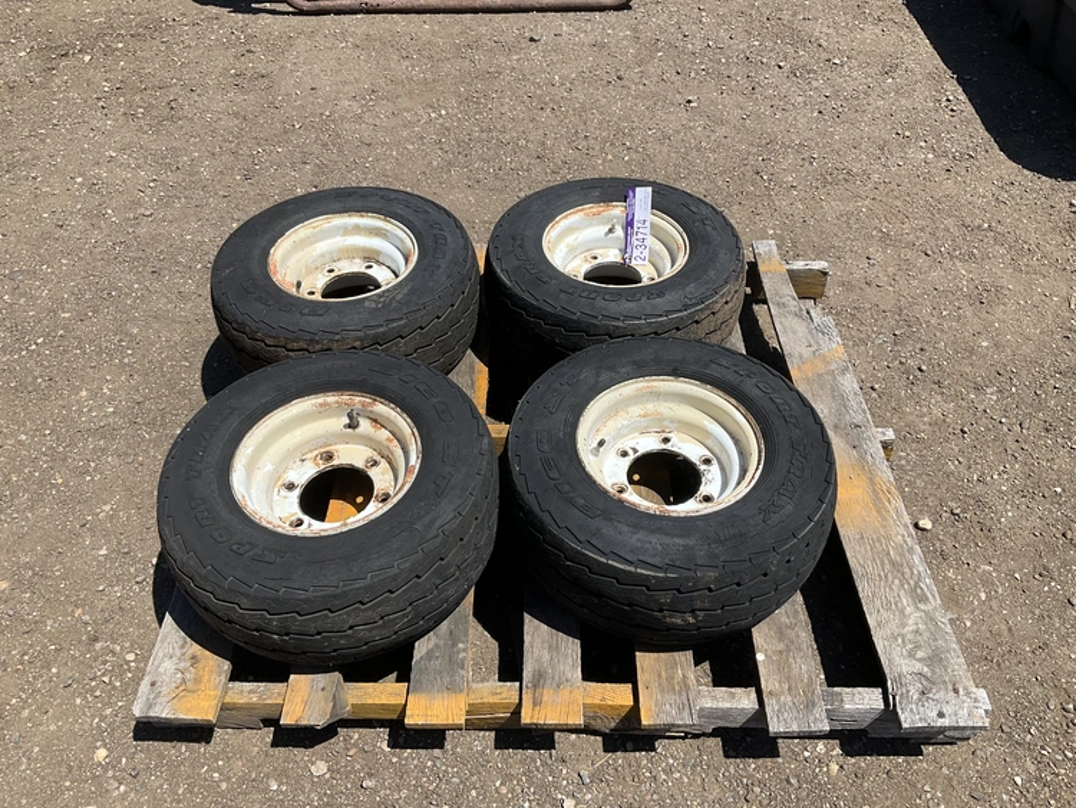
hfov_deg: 61.6
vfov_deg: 48.3
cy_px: 404
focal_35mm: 29
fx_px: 902
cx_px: 538
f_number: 1.8
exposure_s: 1/1490
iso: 25
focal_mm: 3
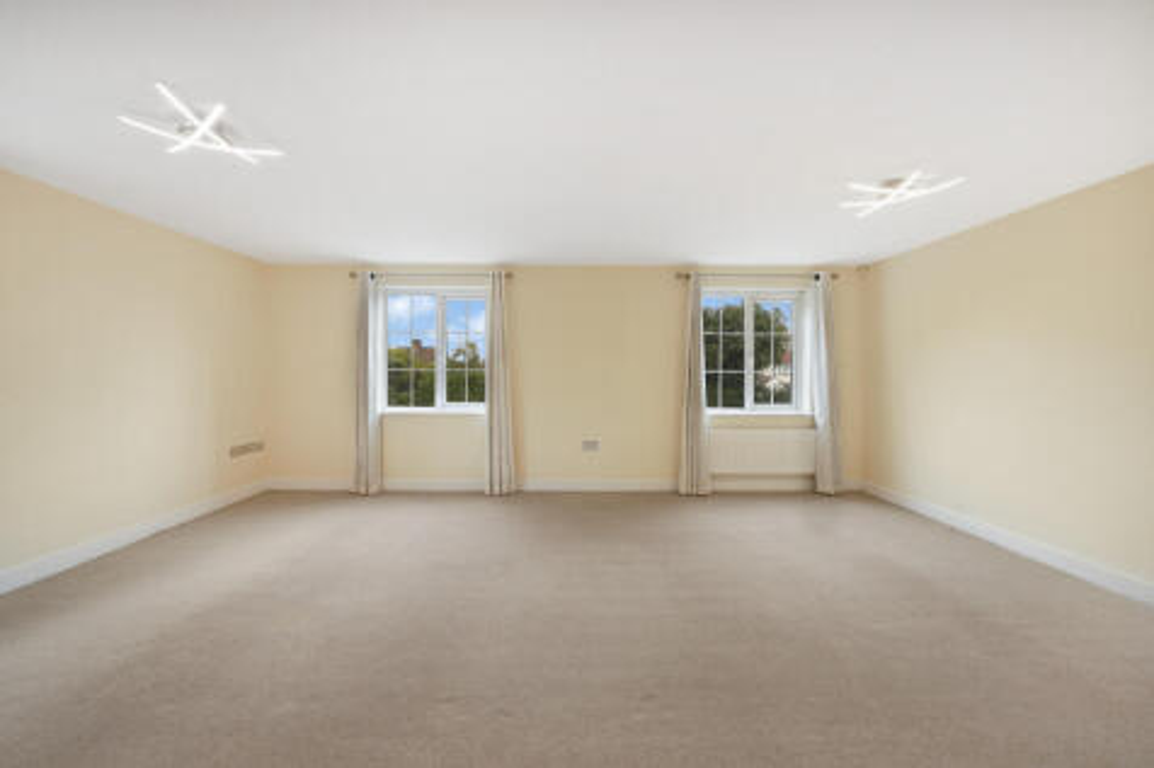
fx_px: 417
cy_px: 384
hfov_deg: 108.3
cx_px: 577
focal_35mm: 13
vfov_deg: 85.4
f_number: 11
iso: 200
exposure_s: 1/80
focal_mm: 13
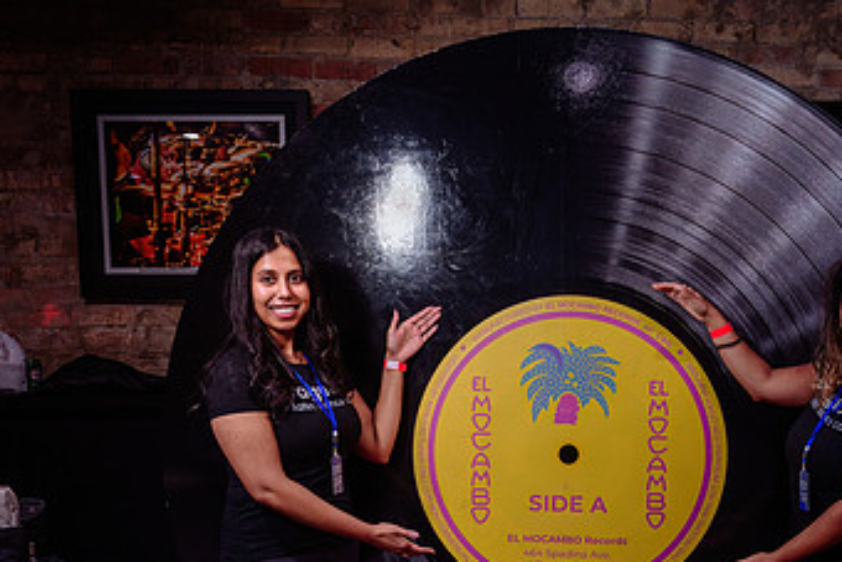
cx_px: 582
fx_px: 1076
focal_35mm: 46
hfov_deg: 42.0
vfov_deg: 28.4
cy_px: 474
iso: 1000
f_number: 4.5
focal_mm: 27
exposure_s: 1/60
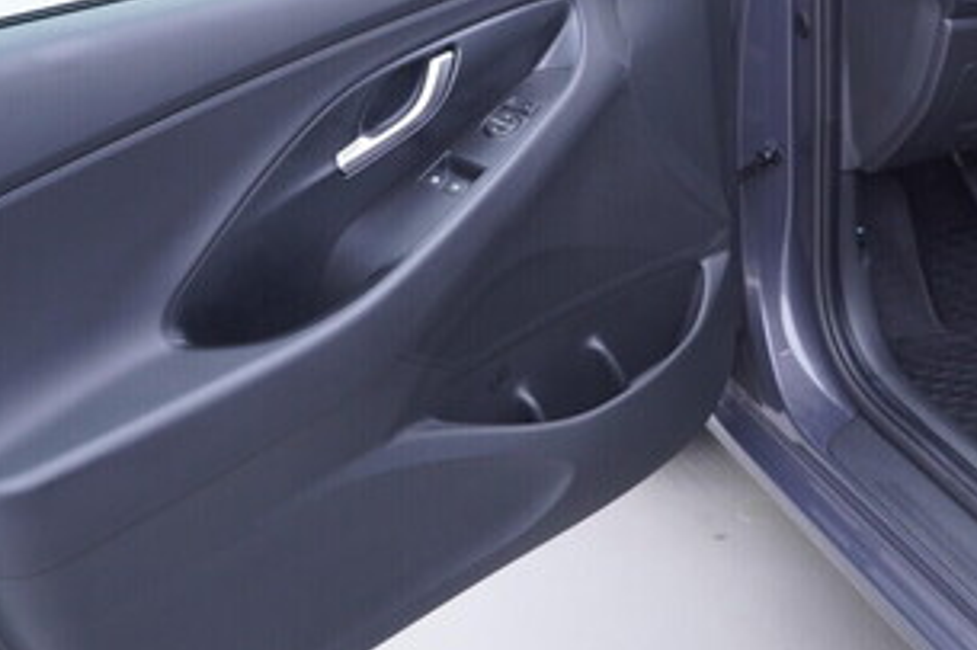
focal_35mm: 65
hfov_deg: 30.1
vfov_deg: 20.7
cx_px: 810
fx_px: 1763
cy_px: 165
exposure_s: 1/40
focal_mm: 24
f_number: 2.8
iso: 160
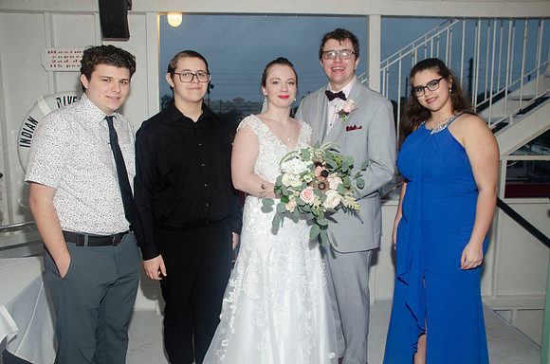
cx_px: 275
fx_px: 457
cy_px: 182
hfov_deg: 62.0
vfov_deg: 43.4
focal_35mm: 30
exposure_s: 1/60
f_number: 5.6
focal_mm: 20
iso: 400
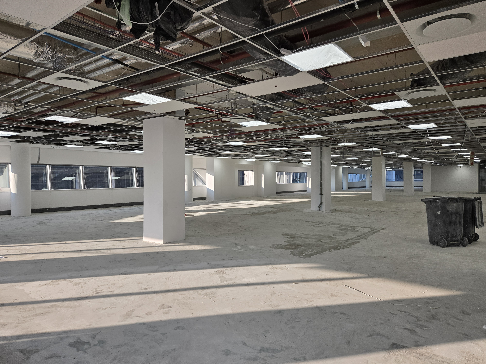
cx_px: 243
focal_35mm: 23
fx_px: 323
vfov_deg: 58.9
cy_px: 182
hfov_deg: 73.9
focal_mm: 5.4
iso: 125
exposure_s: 1/508
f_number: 1.8
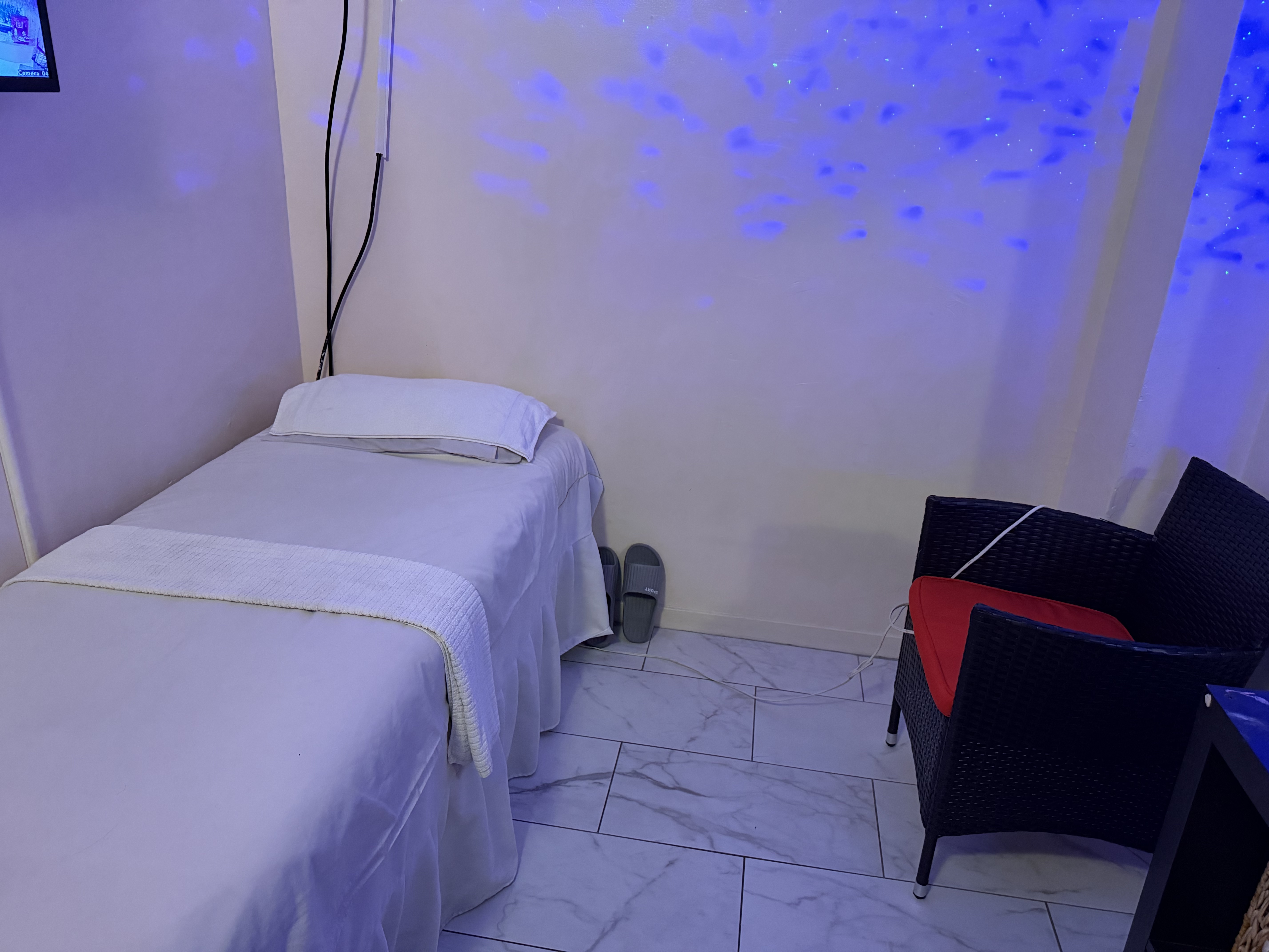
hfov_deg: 71.6
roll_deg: -1.7
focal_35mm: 24
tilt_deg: -20.1
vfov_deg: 56.8
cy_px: 476
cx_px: 634
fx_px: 880
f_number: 1.78
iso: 640
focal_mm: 6.76
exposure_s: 1/60
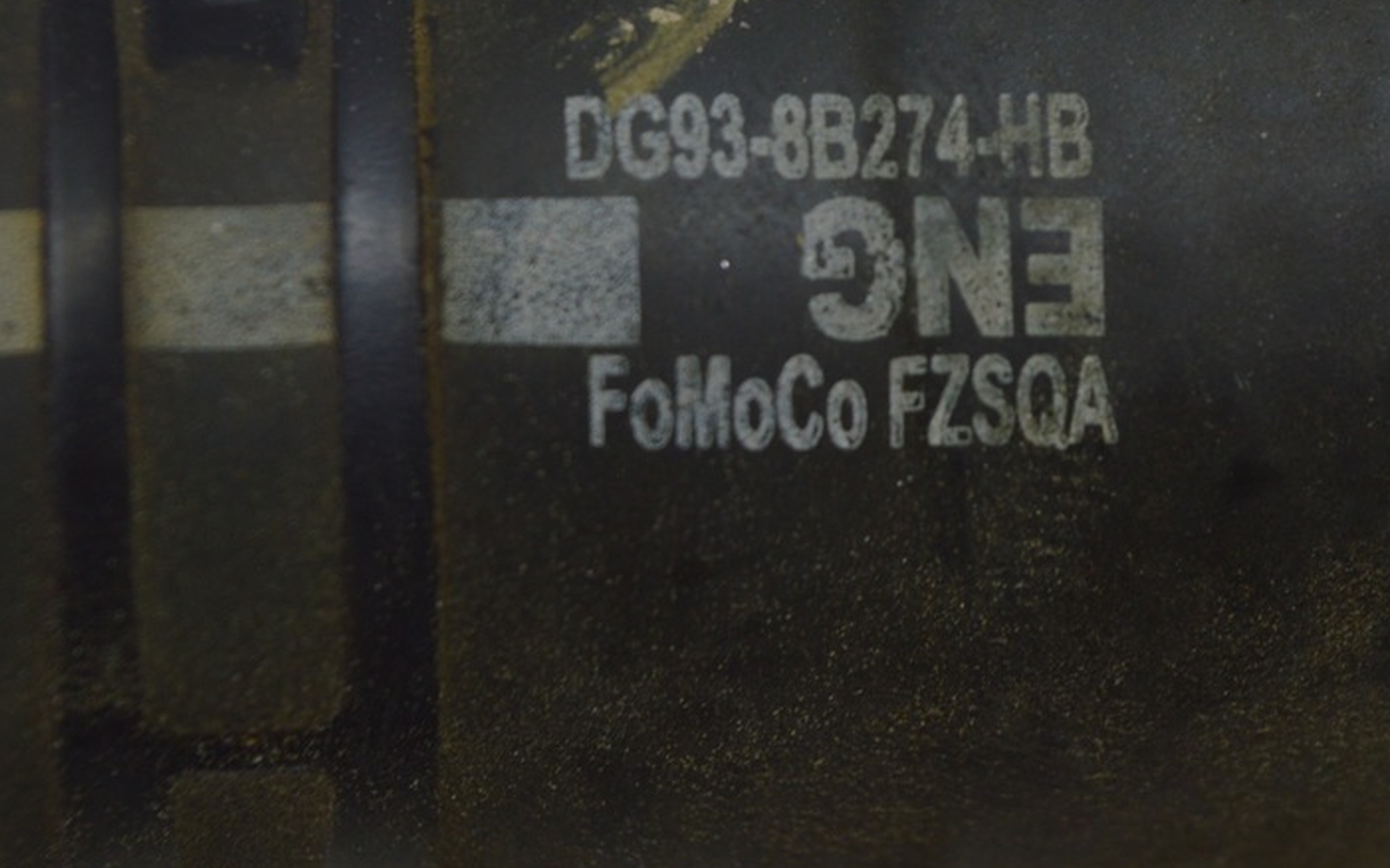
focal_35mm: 123
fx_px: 4649
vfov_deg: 10.7
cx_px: 744
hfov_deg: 17.0
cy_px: 235
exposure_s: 1/60
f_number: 5.6
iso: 400
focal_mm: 55
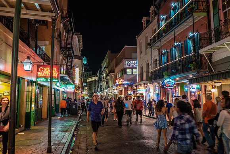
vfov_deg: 48.0
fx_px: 173
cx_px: 115
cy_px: 77
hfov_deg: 67.4
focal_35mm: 27
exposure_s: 1/30
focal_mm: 18
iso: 3200
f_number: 2.8
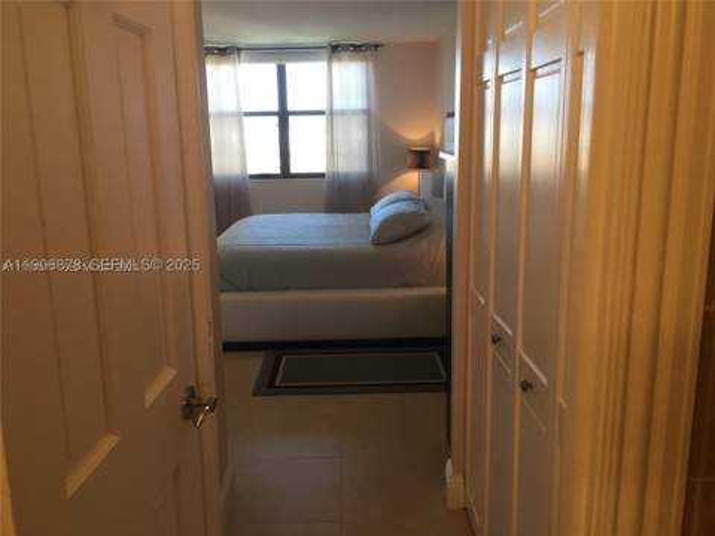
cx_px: 358
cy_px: 268
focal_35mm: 29
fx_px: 599
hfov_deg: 61.7
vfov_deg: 48.2
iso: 32
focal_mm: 4.15
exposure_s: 1/30
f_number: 2.2
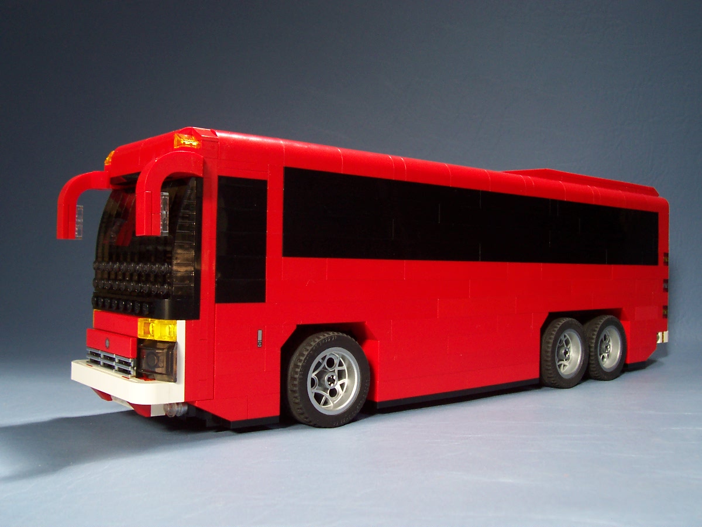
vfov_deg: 38.7
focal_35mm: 37
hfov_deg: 50.1
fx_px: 750
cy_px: 264
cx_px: 351
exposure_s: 1/180
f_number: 2.8
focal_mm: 5.6
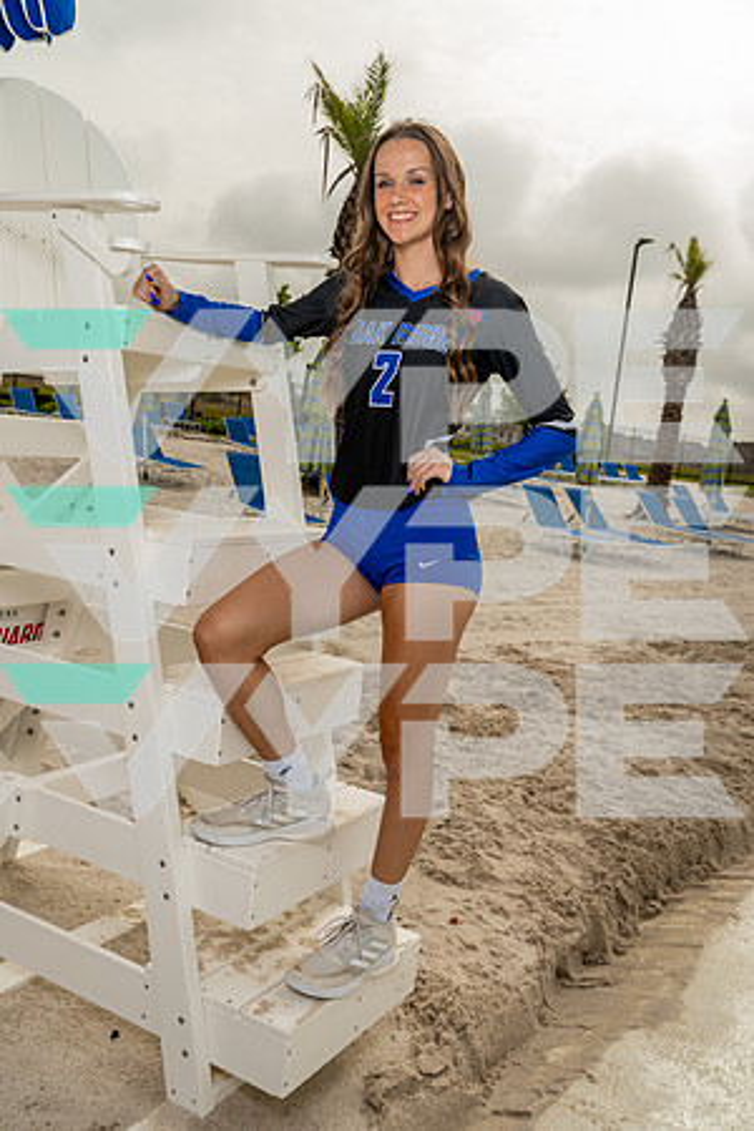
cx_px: 377
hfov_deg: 38.9
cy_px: 566
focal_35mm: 34
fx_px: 1068
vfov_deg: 55.8
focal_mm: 34
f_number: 8
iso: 125
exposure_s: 1/250
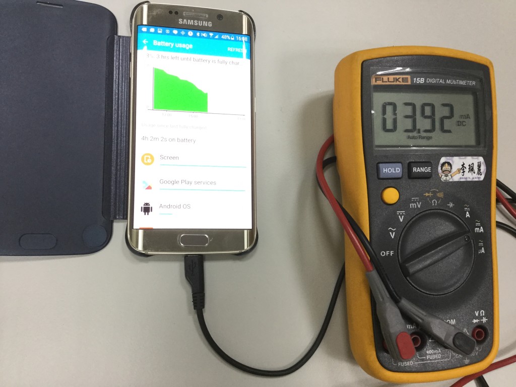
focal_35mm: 31
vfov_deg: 45.4
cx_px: 258
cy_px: 194
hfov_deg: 58.4
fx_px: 462
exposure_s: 1/30
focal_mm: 3.3
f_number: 2.4
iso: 100
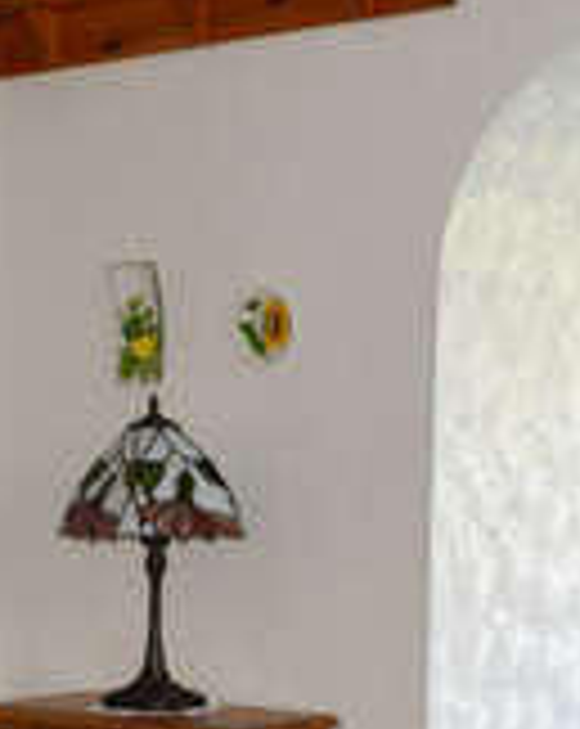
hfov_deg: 16.2
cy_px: 808
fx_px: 2023
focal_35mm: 94
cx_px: 139
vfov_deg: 19.5
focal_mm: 18
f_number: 3.5
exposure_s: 1/60
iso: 450
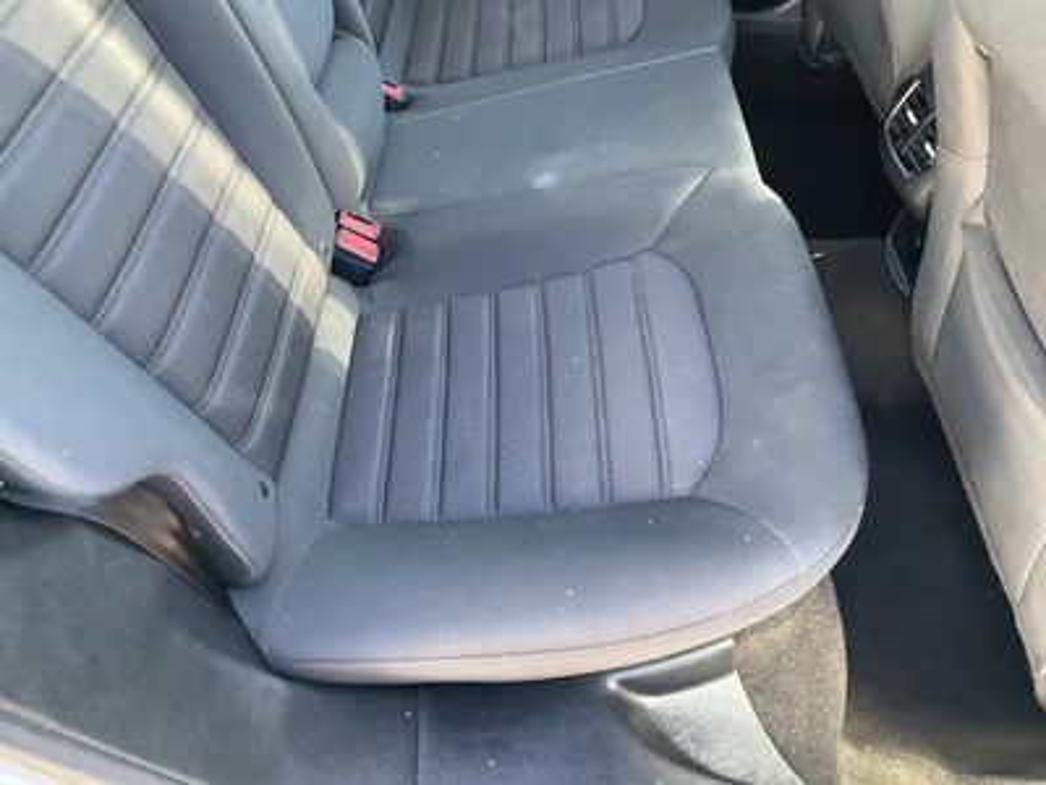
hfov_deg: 61.7
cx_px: 523
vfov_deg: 48.2
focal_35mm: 29
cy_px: 392
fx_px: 876
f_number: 1.8
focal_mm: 3
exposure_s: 1/60
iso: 160
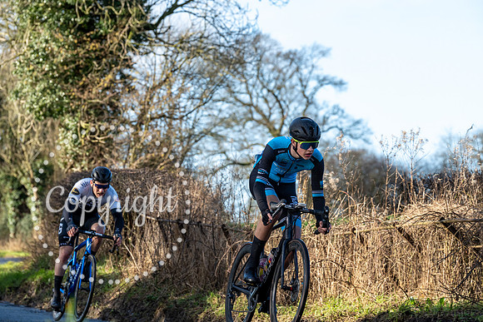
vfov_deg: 7.8
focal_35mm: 176
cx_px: 242
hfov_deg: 11.7
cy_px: 161
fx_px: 2362
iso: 1000
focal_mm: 176
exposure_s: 1/1000
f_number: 7.1
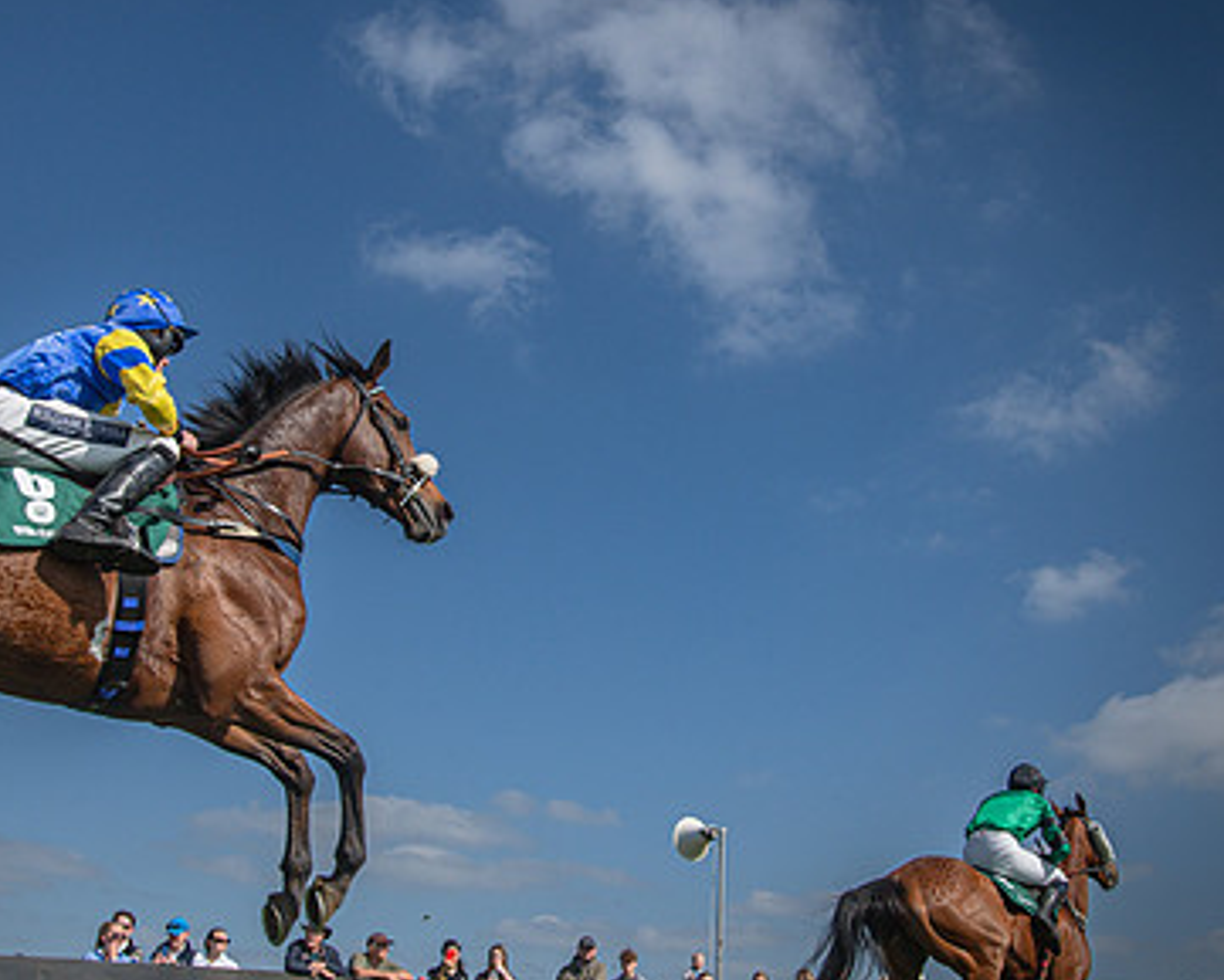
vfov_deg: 34.9
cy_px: 459
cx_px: 639
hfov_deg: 42.9
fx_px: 1558
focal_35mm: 43
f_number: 8
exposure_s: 1/1250
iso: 400
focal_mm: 22
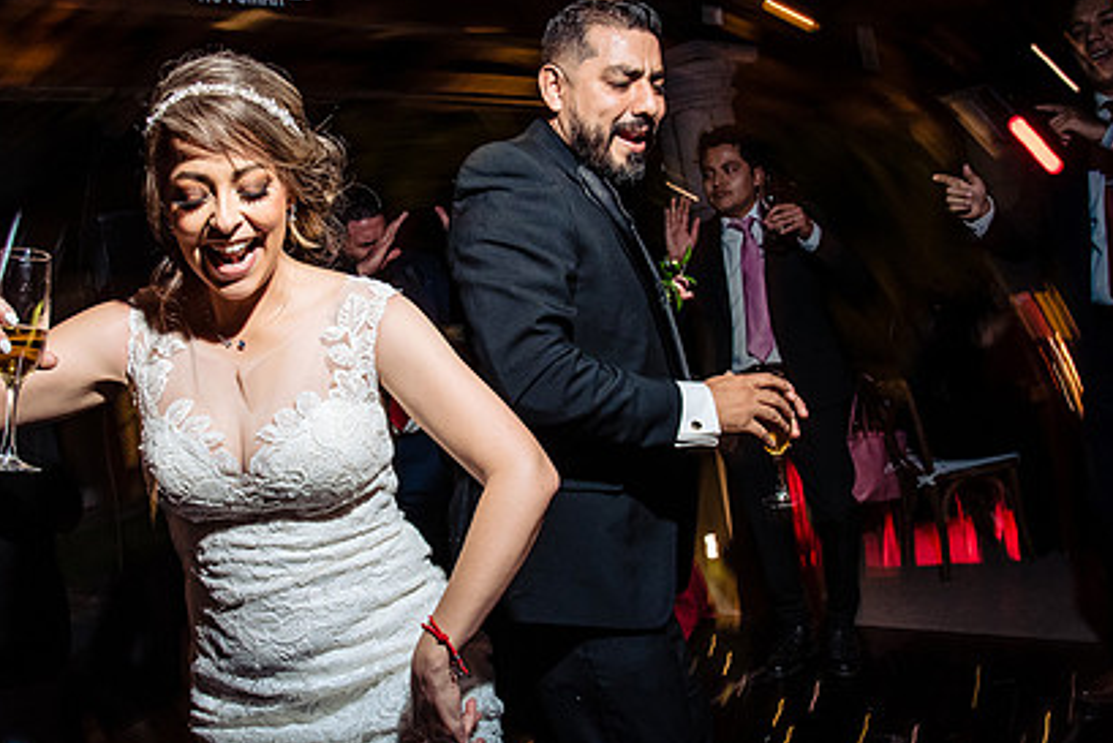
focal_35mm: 34
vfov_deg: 38.9
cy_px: 374
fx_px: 1051
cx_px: 476
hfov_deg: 55.6
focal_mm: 24
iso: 2000
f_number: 8
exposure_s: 1/40
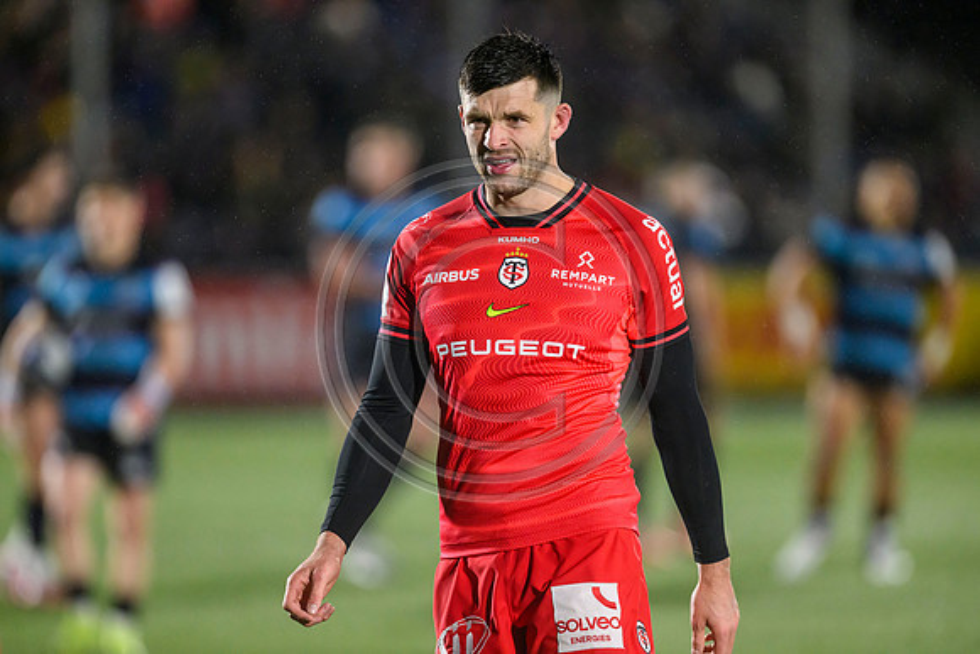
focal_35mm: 400
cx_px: 490
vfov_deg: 3.4
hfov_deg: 5.2
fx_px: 10891
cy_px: 327
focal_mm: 400
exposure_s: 1/2500
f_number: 3.2
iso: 6400
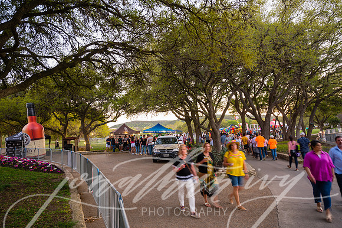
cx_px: 171
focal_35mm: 24
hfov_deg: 73.8
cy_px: 114
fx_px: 228
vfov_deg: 53.1
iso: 100
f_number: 4
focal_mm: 24
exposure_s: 1/8
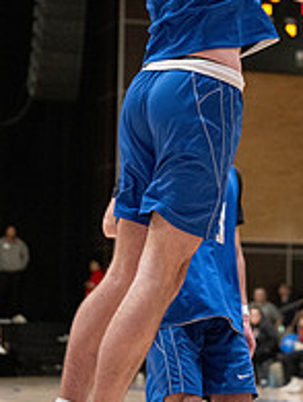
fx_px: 1803
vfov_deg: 12.6
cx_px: 303
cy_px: 39
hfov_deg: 9.5
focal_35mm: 155
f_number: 3.2
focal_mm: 70
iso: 6400
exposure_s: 1/500
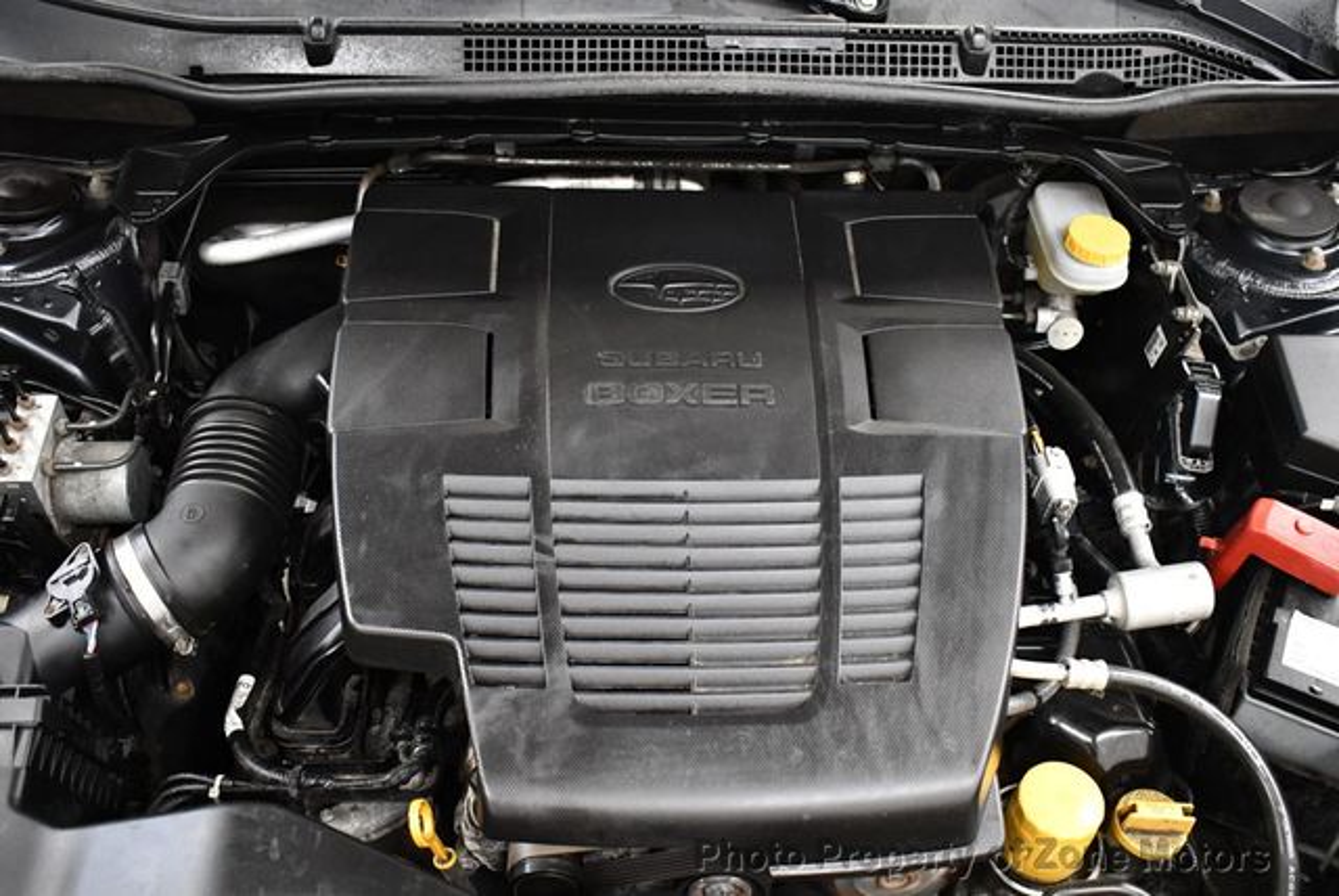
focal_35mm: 36
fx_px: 1340
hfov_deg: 53.1
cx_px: 670
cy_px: 448
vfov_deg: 36.9
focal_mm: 18
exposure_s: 1/100
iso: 3200
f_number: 3.5
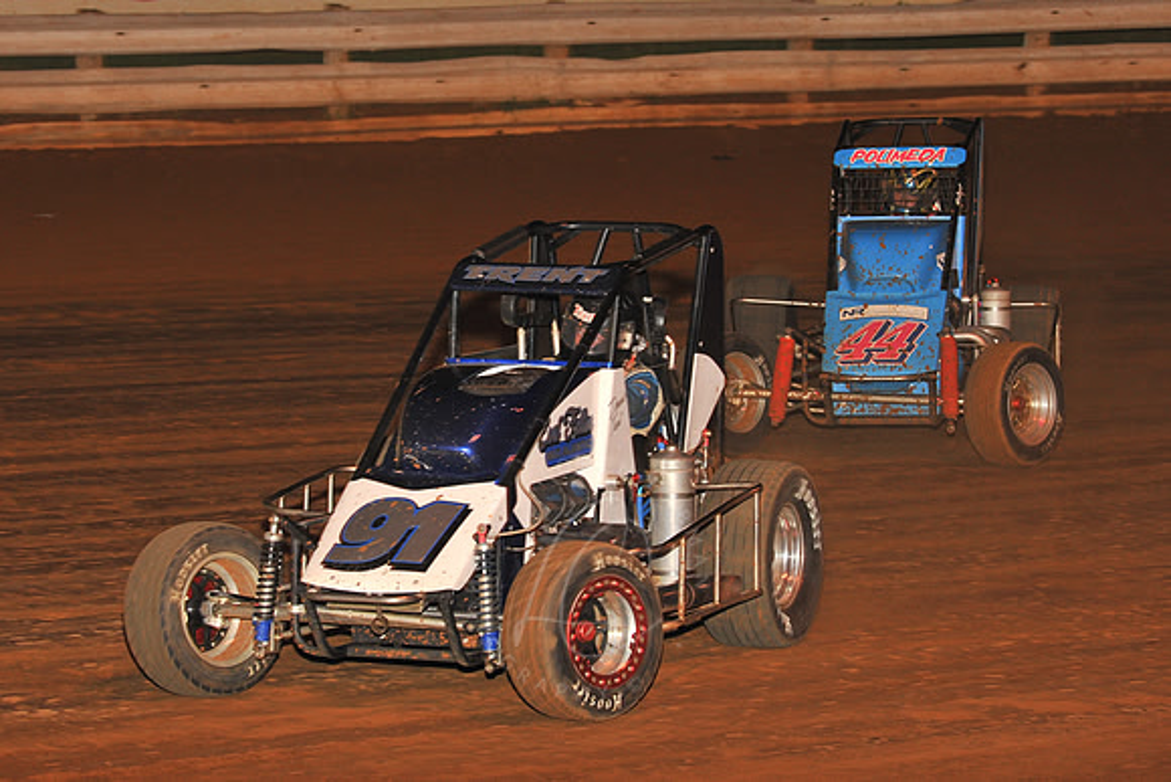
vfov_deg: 11.4
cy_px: 391
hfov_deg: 17.1
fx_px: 3904
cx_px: 586
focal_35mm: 120
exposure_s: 1/320
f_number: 6.3
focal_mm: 120
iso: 1000
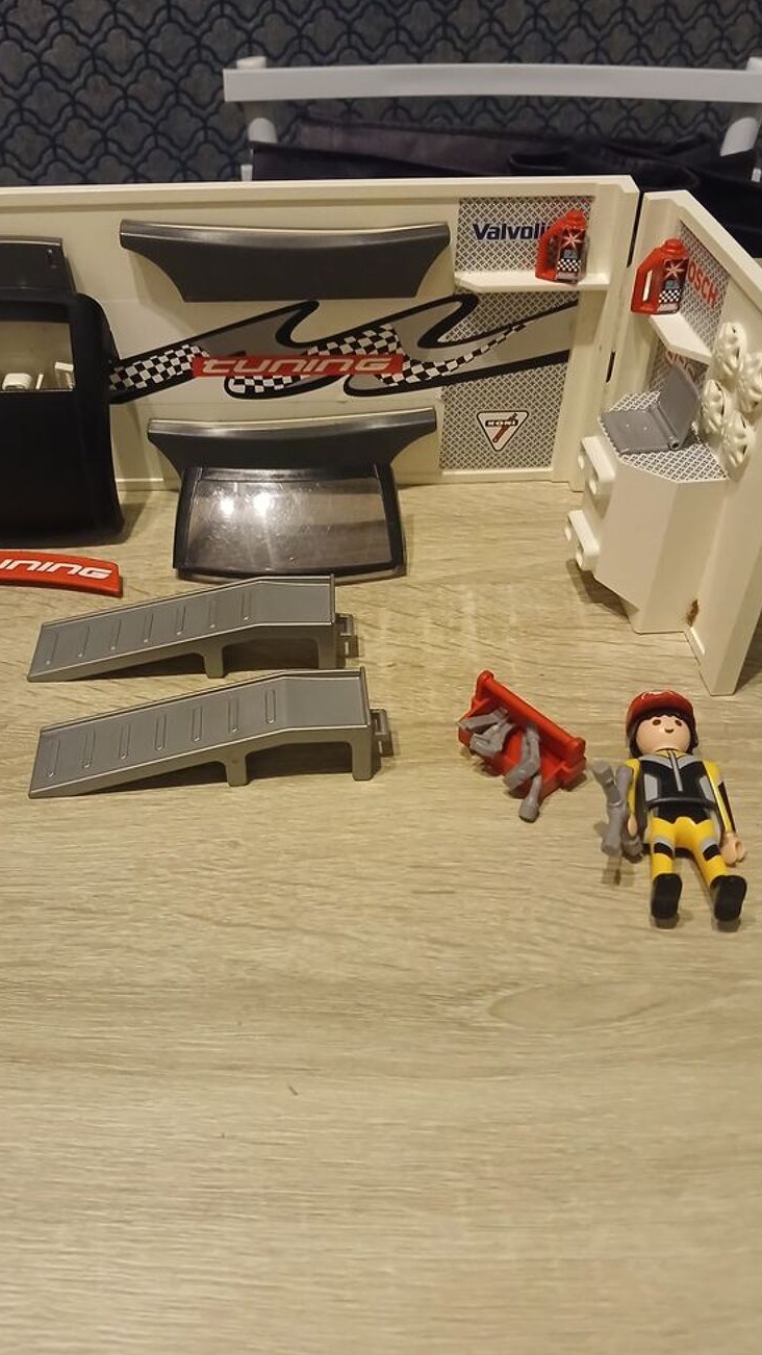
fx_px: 1042
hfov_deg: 40.1
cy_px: 685
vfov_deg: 66.1
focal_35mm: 29
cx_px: 331
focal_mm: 3.98
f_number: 1.8
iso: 800
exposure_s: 1/20
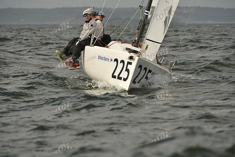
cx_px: 118
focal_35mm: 400
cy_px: 78
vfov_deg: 3.4
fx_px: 2612
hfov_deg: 5.2
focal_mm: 400
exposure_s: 1/1250
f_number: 9
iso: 320
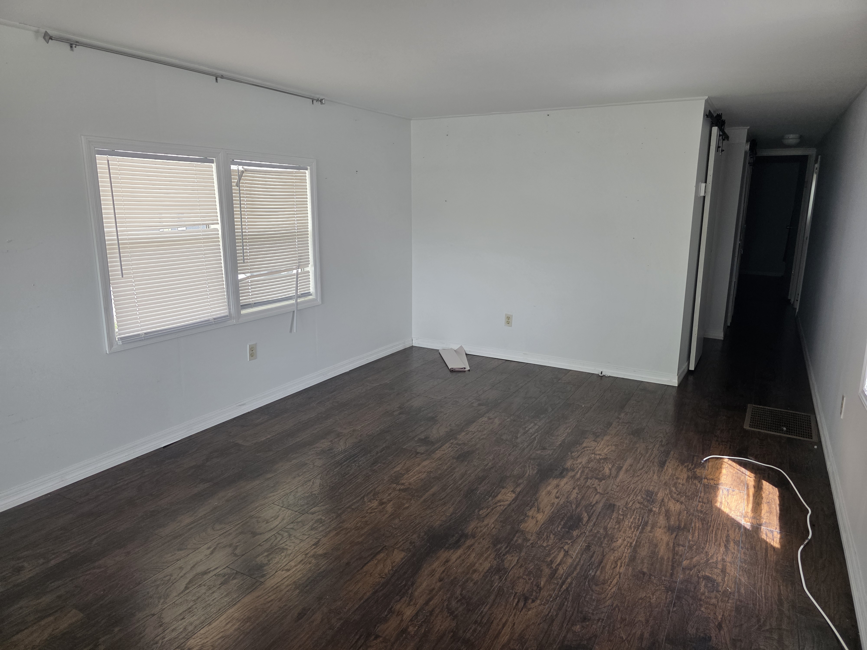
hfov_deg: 73.9
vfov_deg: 58.9
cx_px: 434
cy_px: 325
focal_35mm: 23
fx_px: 576
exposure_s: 1/180
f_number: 1.7
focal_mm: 6.3
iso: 125
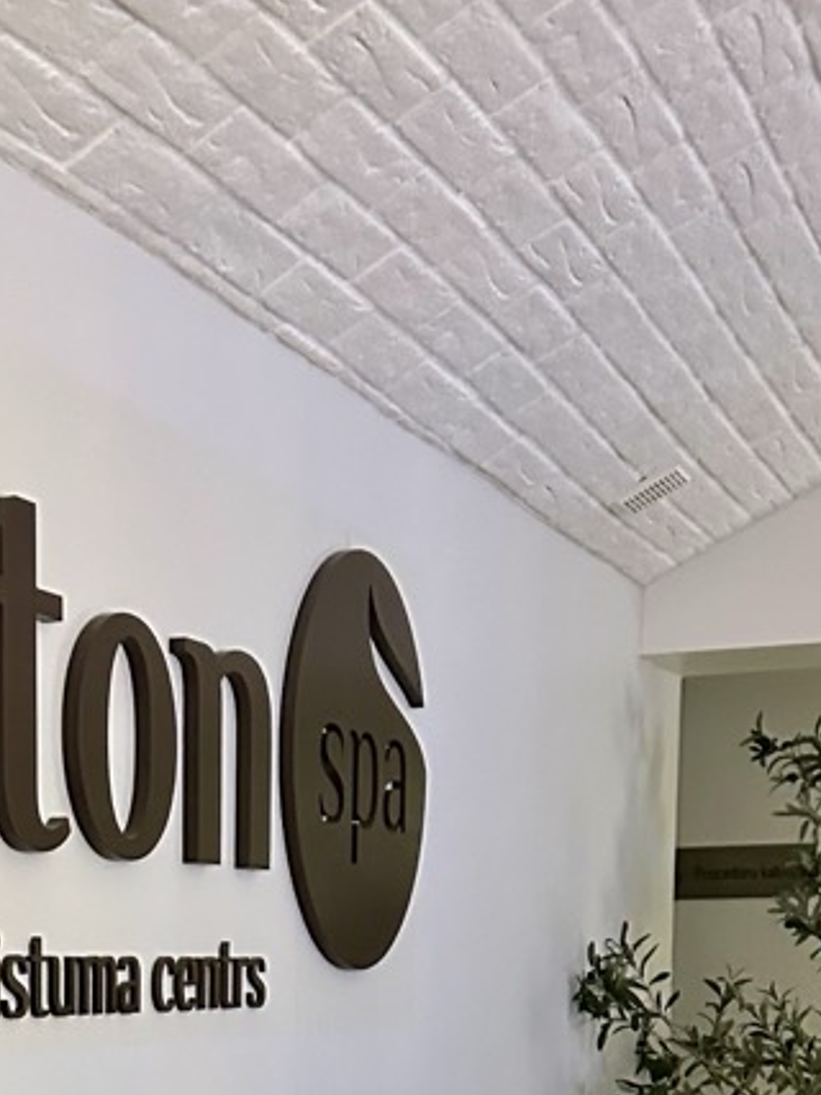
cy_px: 1159
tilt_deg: -7.9
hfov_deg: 19.9
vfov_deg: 25.4
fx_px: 2278
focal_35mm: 72
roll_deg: -0.8
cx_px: 28
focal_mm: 6.86
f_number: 1.78
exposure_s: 1/50
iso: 800
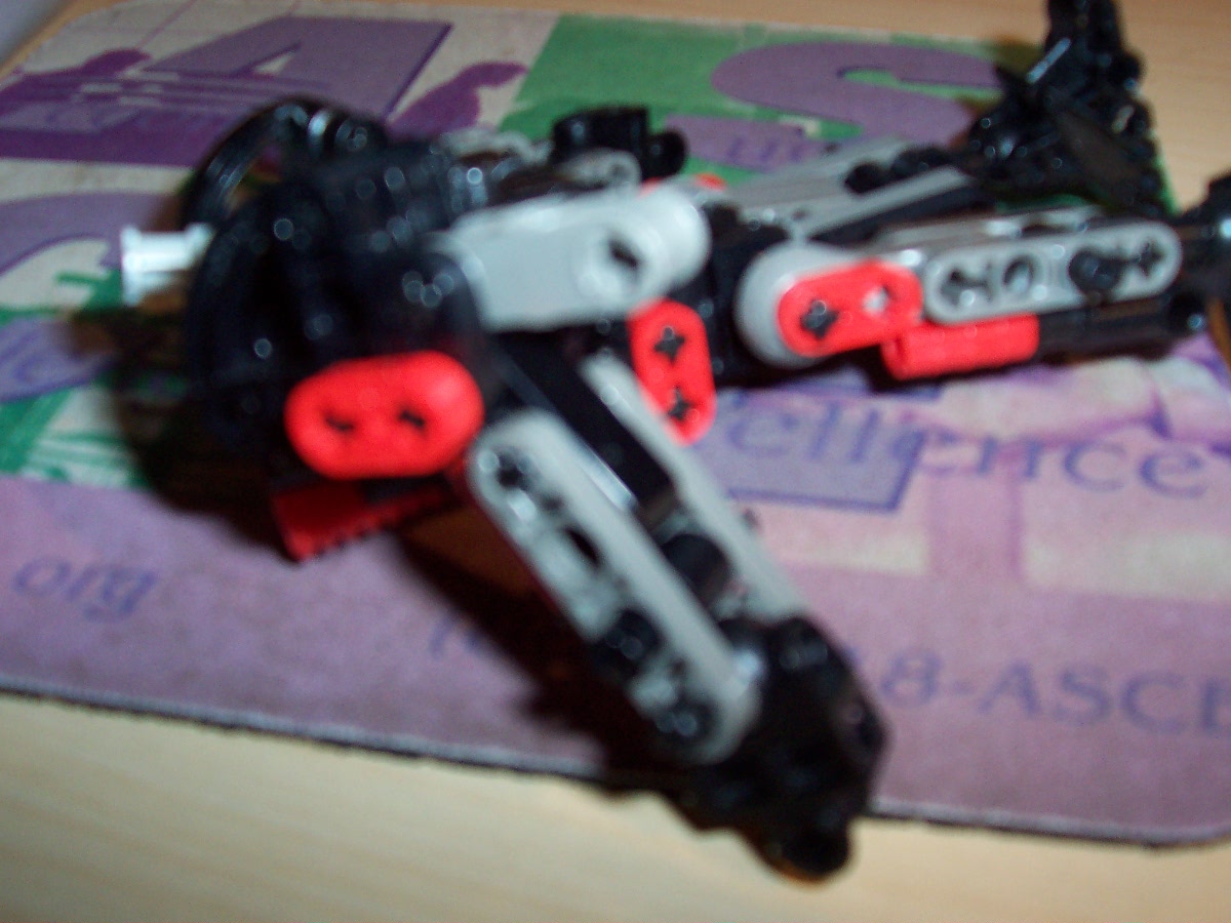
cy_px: 462
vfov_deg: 38.7
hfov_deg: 50.1
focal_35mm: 37
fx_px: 1316
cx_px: 616
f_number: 2.8
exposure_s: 1/60
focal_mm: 5.6
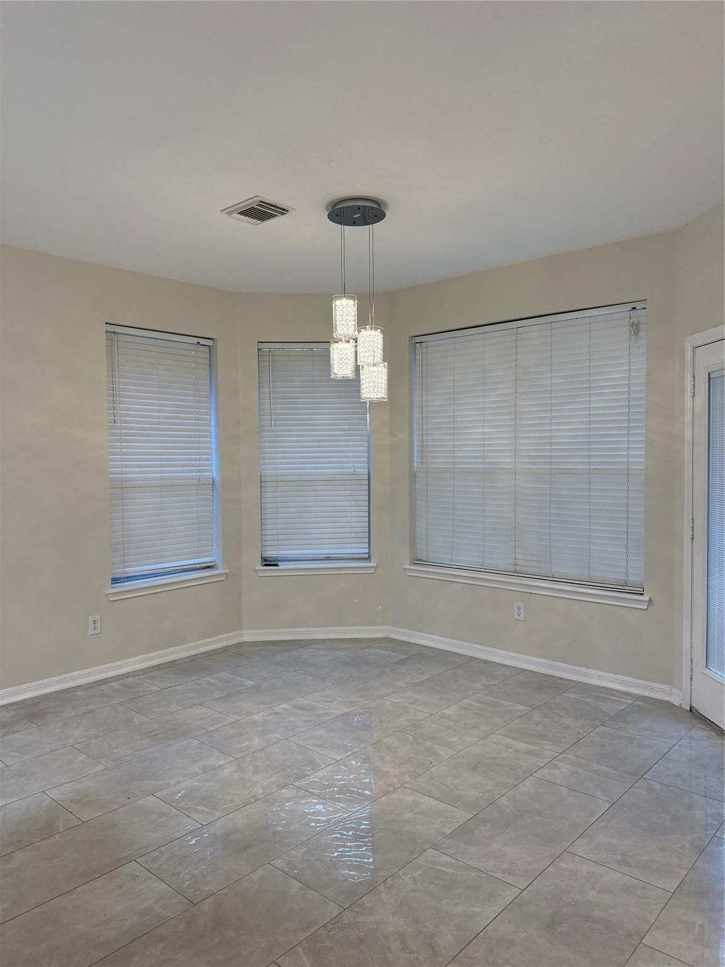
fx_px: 670
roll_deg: +0.7
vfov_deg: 71.6
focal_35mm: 24
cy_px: 484
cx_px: 362
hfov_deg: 56.8
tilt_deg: -1.1
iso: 200
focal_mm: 6.76
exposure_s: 1/148
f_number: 1.78
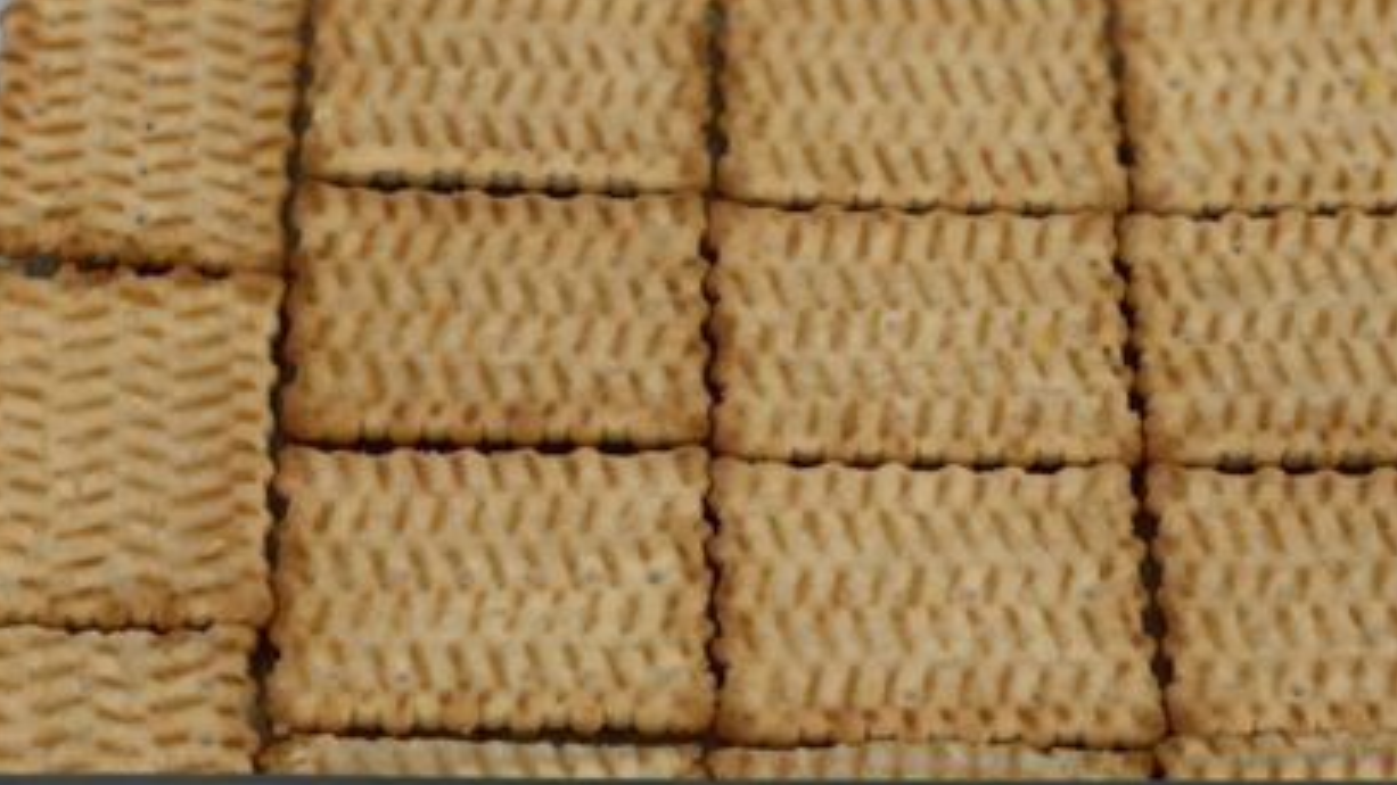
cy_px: 70
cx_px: 772
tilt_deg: -50.2
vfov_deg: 9.4
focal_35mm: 128
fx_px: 4741
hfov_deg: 16.8
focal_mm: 7.5
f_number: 2.2
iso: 250
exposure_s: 1/40
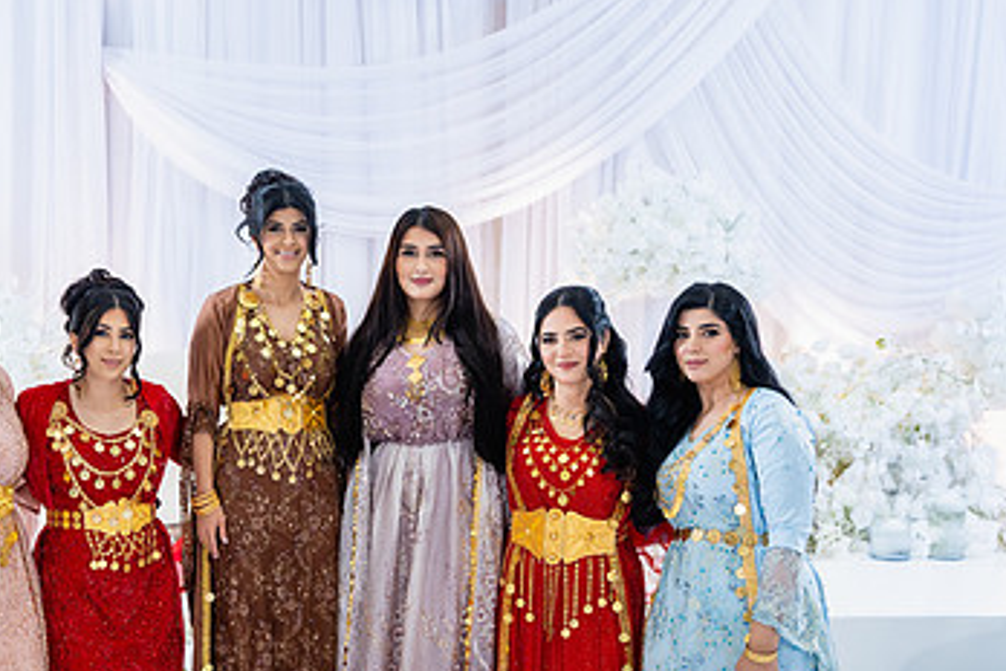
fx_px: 1397
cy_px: 508
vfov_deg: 26.6
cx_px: 304
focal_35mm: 50
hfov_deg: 39.0
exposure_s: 1/160
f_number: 2.8
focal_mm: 30
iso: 640
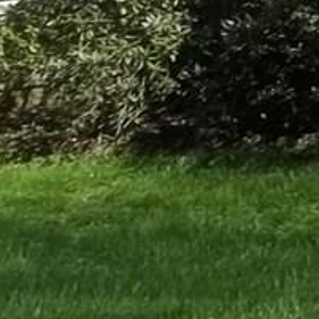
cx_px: 652
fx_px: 1501
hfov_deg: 11.0
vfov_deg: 11.3
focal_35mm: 144
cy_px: -240
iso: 64
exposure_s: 1/80
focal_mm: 5.7
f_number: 8.8
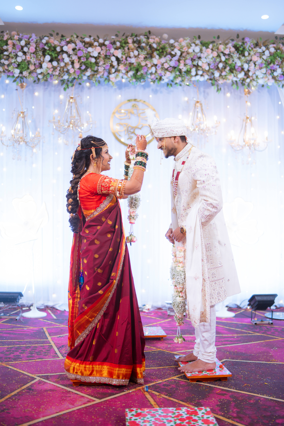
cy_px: 213
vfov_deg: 54.4
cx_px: 142
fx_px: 414
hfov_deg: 37.9
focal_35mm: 35
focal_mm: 35
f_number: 1.4
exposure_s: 1/500
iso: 320
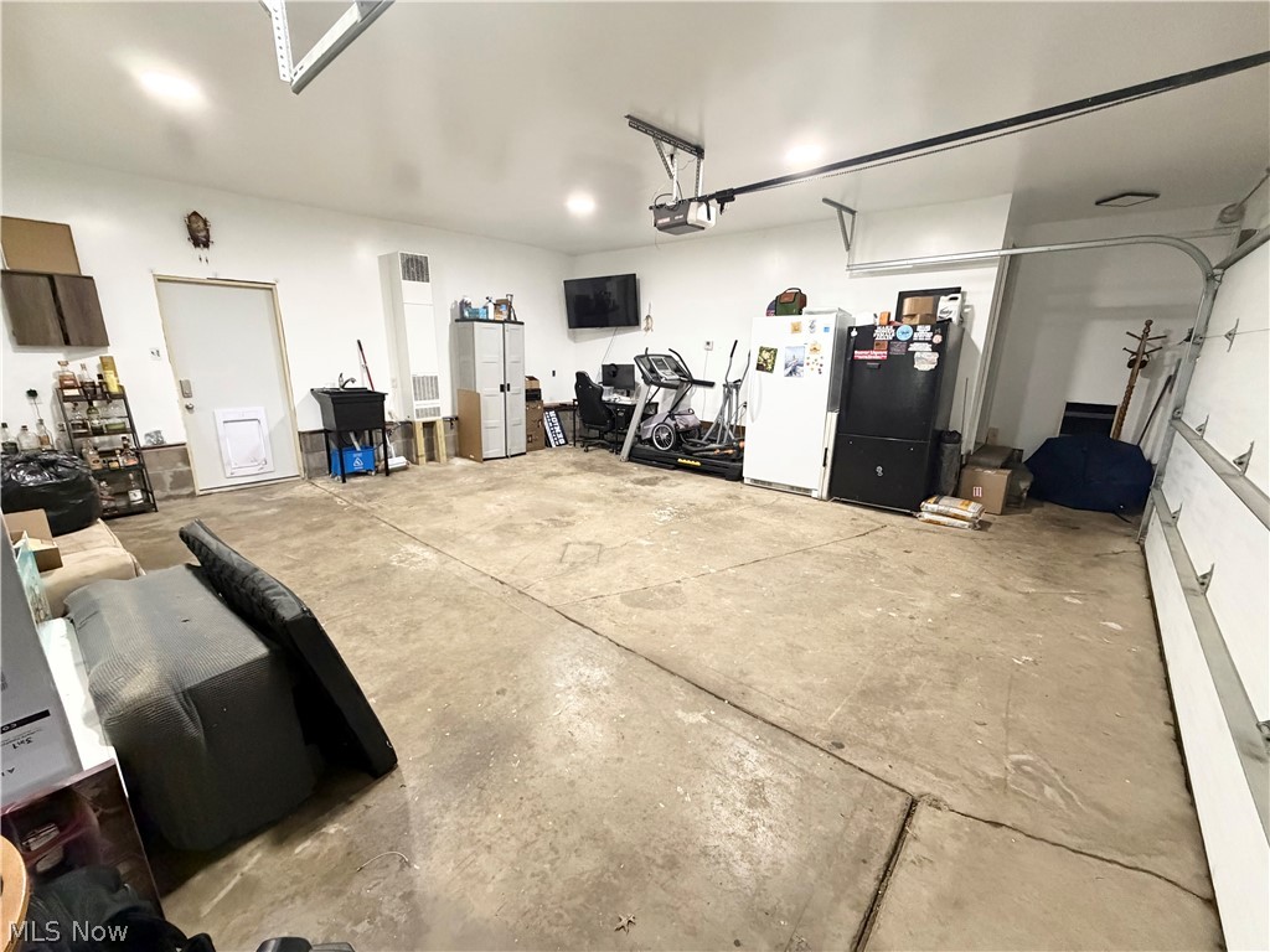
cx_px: 635
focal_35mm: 14
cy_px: 476
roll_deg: -1.1
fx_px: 514
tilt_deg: -14.7
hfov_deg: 102.1
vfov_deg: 85.7
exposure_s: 1/60
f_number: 2.2
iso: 640
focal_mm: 2.22
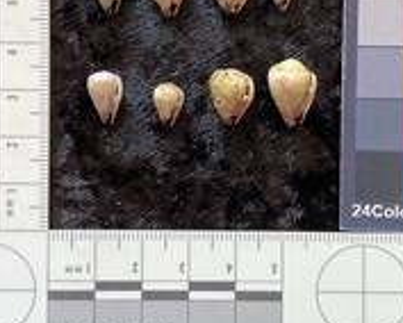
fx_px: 669
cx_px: 228
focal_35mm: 56
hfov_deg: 33.5
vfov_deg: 27.0
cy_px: 106
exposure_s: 1/60
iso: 50
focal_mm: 3
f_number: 1.8
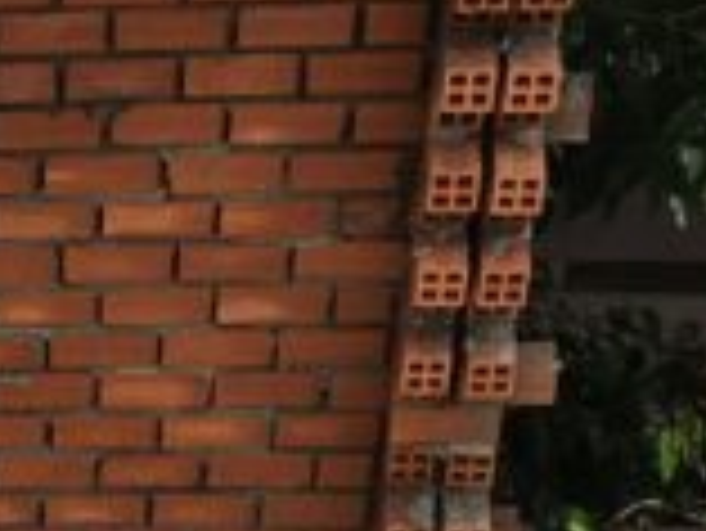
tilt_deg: -48.4
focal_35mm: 189
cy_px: 1048
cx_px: -598
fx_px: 3858
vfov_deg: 7.6
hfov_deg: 9.9
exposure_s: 1/1241
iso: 25
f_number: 2.2
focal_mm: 4.15
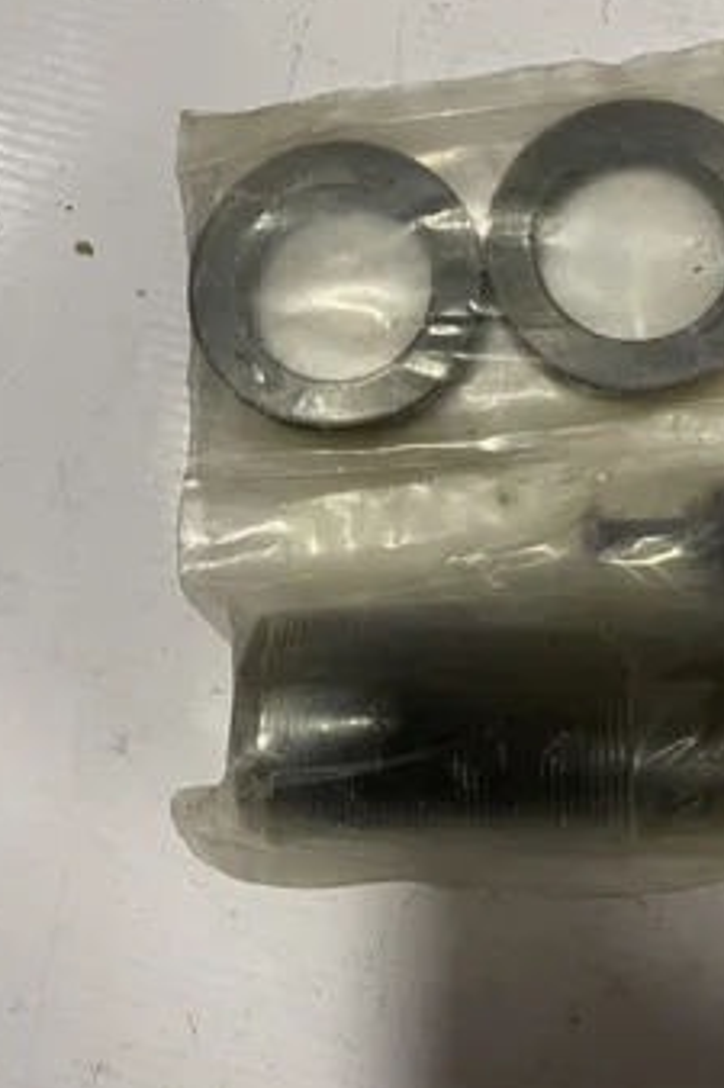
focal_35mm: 32
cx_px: 460
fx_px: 966
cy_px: 467
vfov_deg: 58.5
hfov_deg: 40.7
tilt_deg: -84.0
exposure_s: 1/60
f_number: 1.6
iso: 125
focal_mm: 4.2
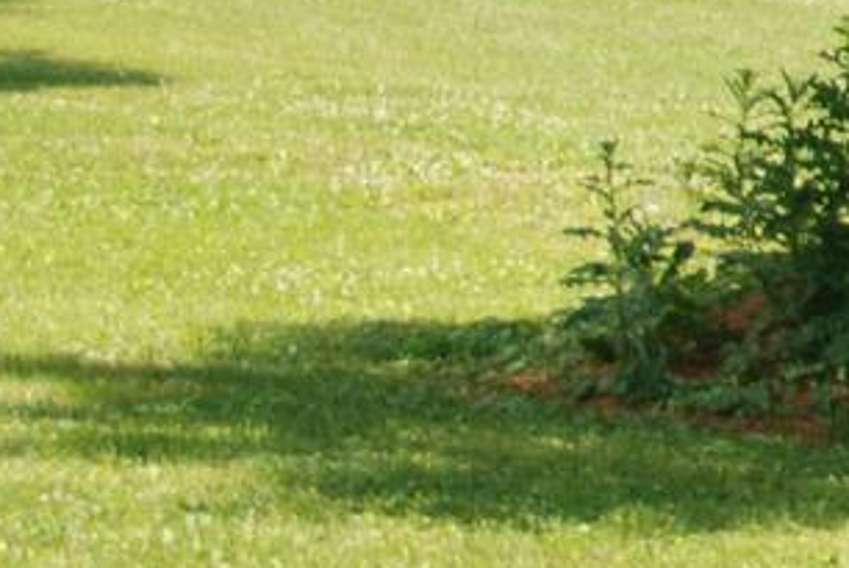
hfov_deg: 8.3
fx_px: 5219
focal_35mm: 221
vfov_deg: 6.2
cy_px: -47
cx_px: 2272
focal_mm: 22
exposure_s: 1/500
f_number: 3.8
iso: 200
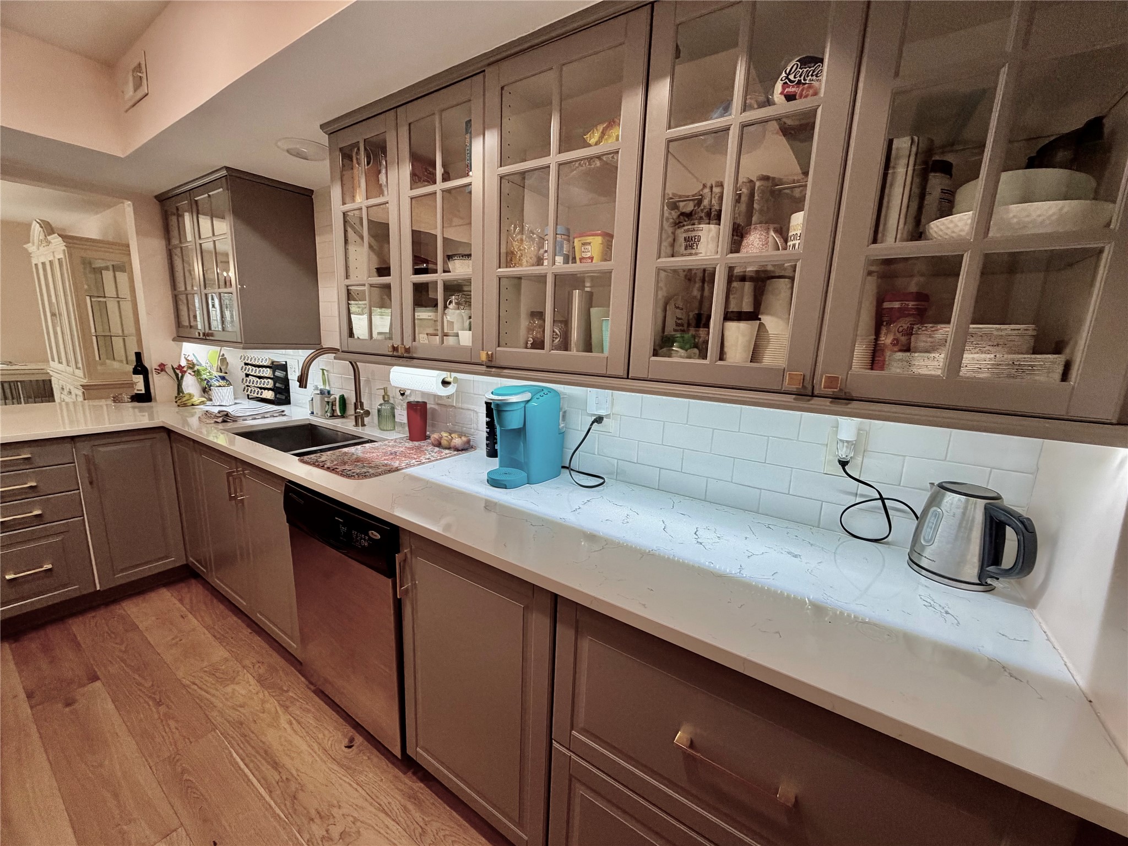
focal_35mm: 14
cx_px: 564
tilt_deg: -11.2
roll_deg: -2.1
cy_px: 423
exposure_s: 1/120
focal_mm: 2.22
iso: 250
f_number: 2.2
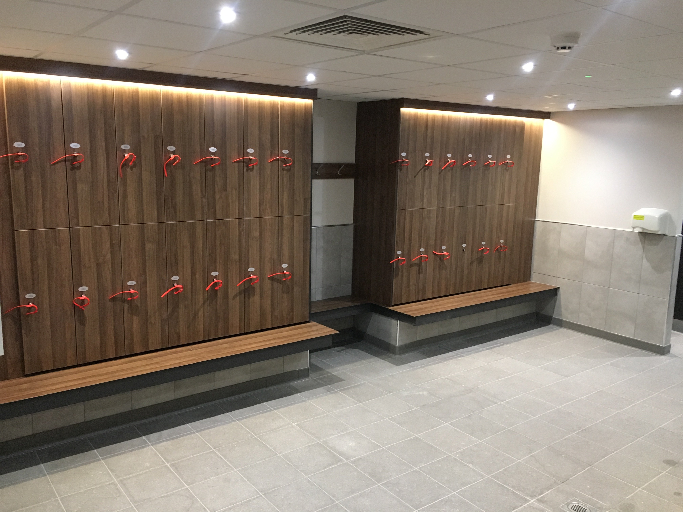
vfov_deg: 48.2
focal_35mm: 29
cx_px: 342
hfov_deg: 61.7
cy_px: 256
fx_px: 572
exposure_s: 1/33
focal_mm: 4.15
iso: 200
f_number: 2.2
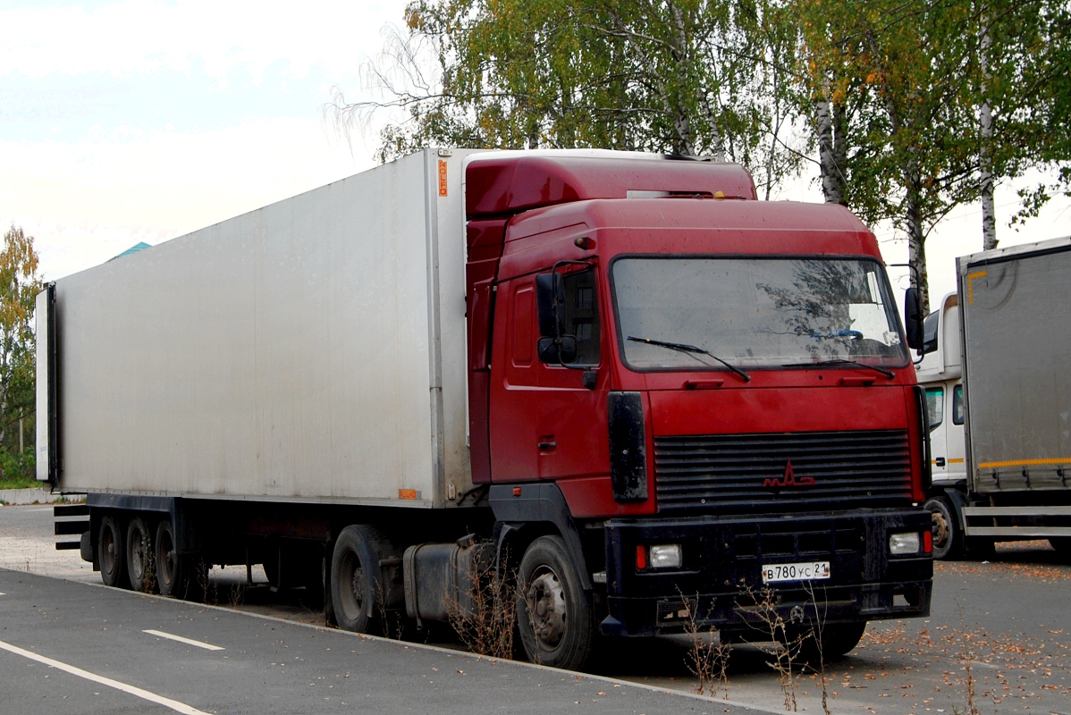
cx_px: 536
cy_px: 358
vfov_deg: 29.0
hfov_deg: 42.3
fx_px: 1384
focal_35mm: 46
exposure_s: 1/125
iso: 100
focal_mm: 31
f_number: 5.6
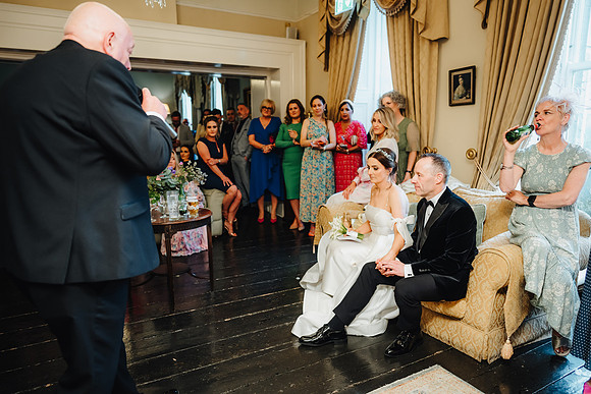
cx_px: 296
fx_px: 394
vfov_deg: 53.2
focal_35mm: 24
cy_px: 197
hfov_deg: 73.7
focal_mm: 24
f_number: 2
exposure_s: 1/200
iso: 640
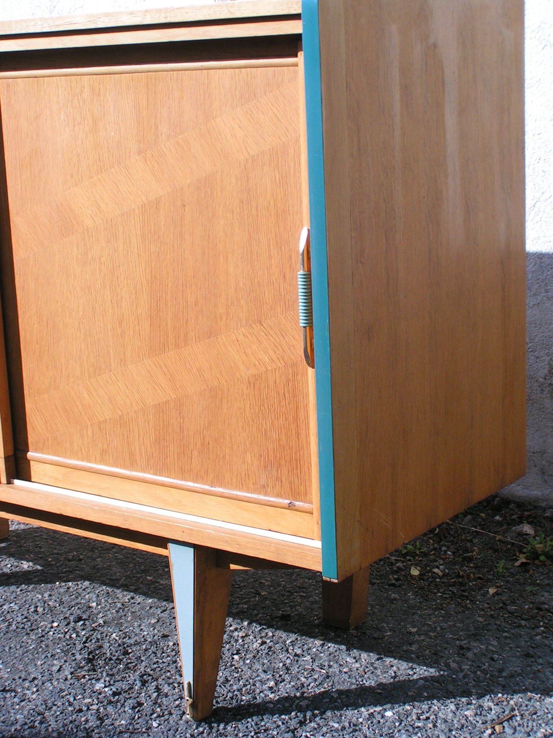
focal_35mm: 63
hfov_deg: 23.3
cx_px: 276
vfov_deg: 30.7
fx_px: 1342
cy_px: 369
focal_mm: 9.7
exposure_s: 1/320
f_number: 5.6
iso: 50
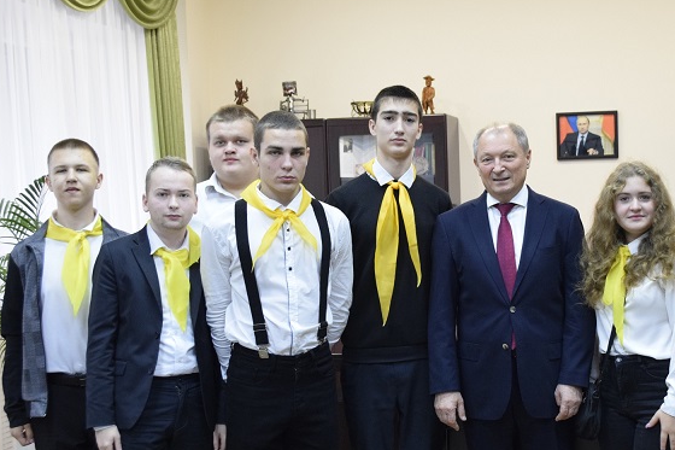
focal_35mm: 60
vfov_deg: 22.6
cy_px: 255
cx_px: 445
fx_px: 1125
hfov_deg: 33.1
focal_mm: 28
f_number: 4.5
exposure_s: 1/60
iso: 2200
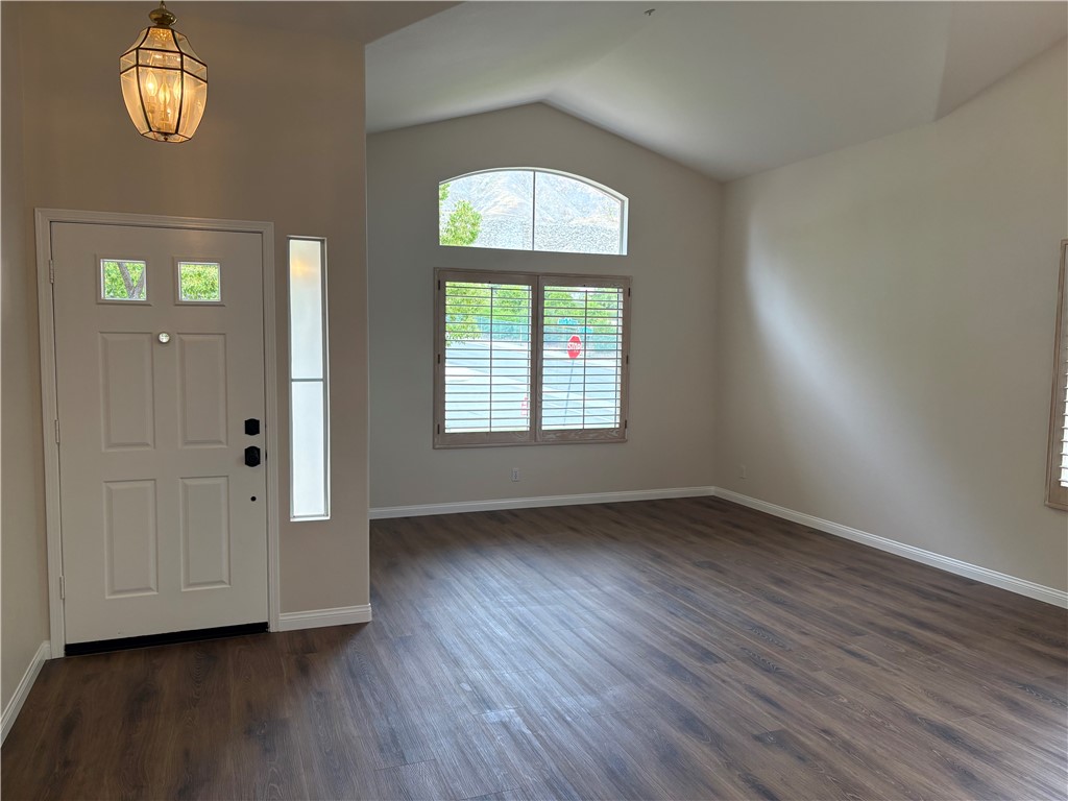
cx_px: 534
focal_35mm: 26
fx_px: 802
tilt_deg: -4.7
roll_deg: -0.1
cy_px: 400
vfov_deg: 53.1
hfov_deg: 67.3
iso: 100
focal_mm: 5.96
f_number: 1.6
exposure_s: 1/236
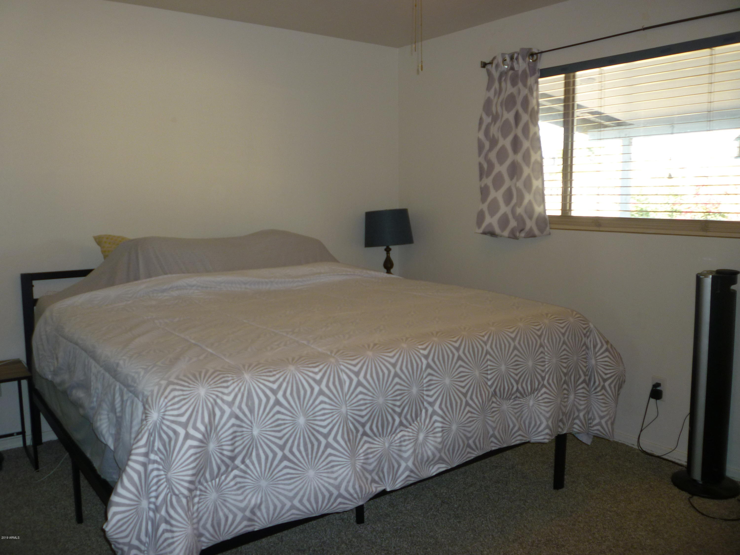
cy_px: 278
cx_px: 370
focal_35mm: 29
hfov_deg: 61.7
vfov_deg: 48.2
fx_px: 620
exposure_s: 1/30
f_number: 3.3
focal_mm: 5.2
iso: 100
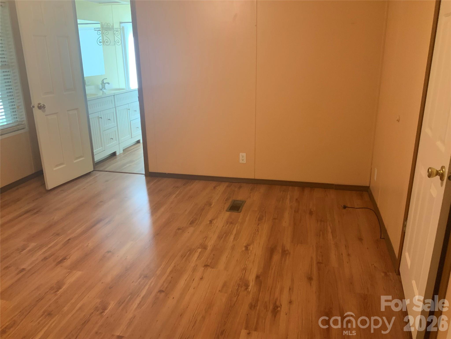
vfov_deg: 48.2
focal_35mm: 29
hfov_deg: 61.7
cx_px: 226
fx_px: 378
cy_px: 170
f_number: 1.8
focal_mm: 3
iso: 80
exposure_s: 1/60
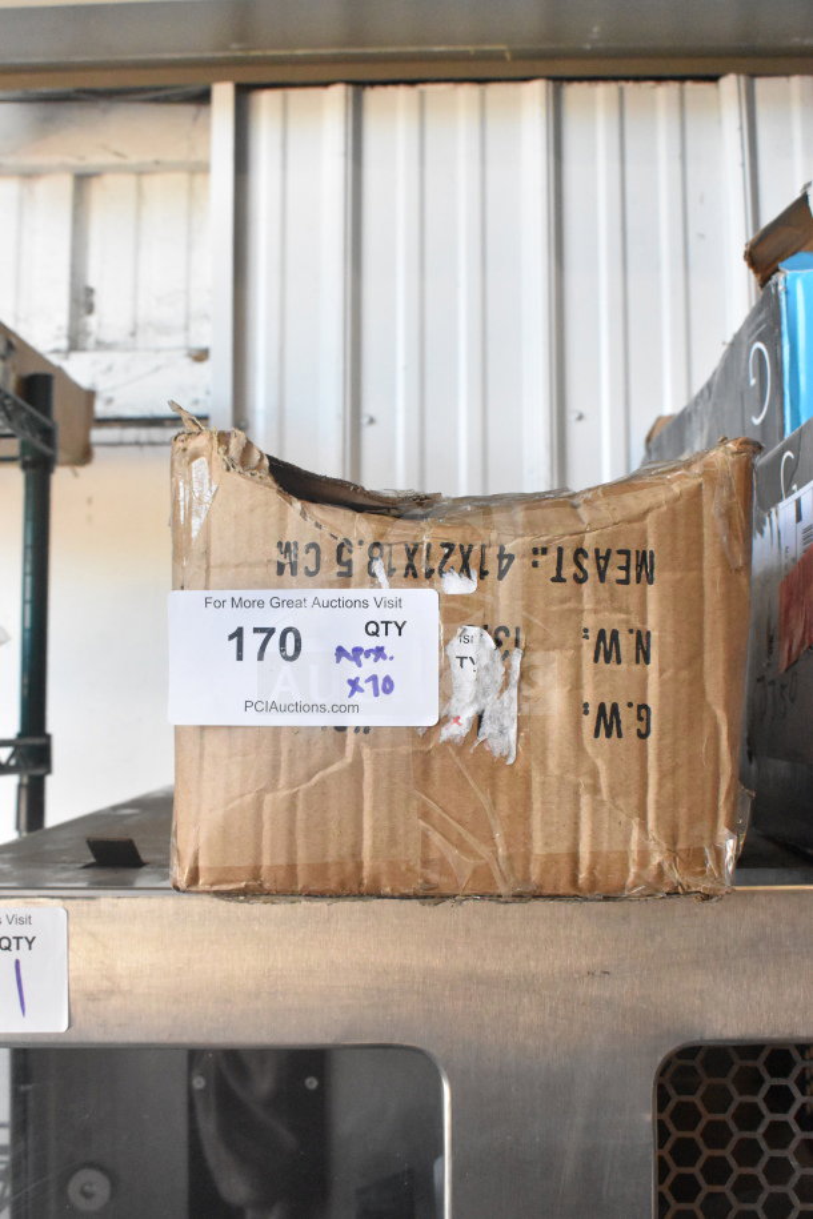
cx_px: 406
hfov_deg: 35.5
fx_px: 1270
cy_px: 610
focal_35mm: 38
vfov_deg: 51.3
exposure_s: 1/320
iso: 6400
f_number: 9
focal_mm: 25
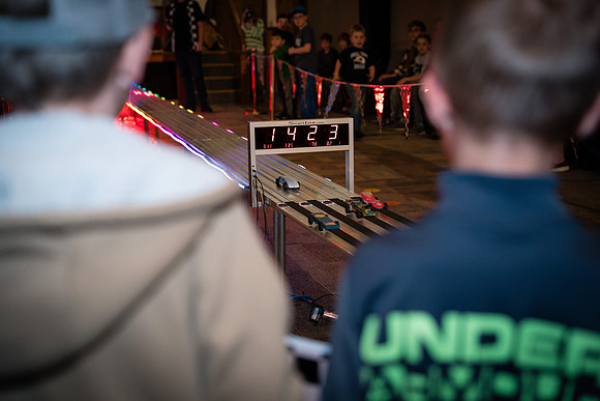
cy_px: 200
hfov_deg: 36.9
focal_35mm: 54
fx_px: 900
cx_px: 300
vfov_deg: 25.1
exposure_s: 1/250
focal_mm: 54
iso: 1000
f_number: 3.2
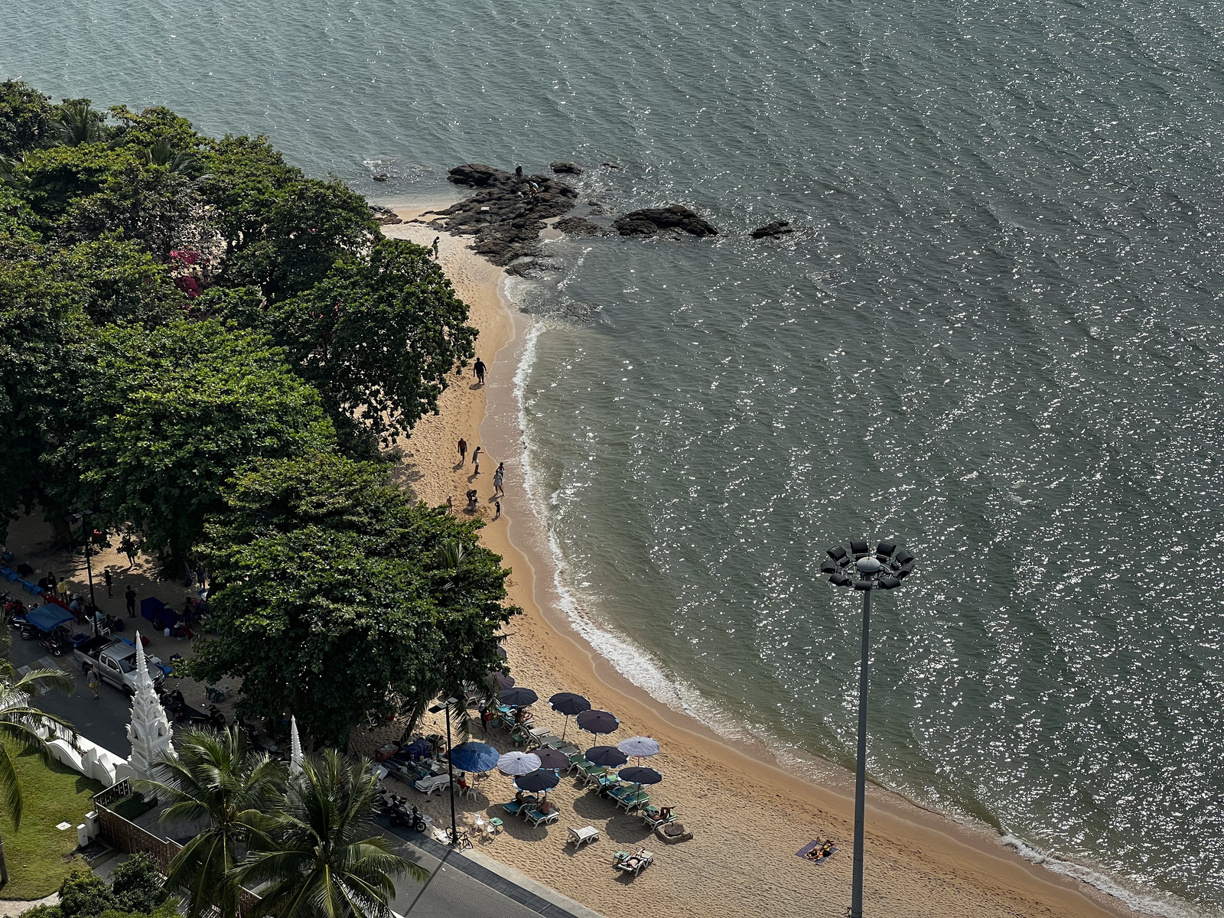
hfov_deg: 25.3
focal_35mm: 77
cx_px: 612
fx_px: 2723
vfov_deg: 19.1
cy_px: 459
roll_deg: +2.3
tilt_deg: -26.9
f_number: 2.8
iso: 32
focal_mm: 9
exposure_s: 1/995
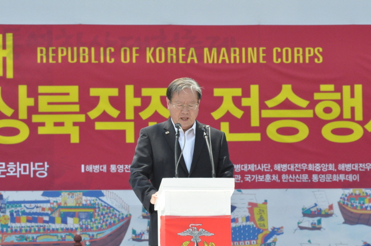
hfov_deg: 11.0
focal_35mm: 188
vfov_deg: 7.3
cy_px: 123
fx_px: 1930
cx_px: 186
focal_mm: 125
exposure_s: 1/2500
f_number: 8
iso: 2500
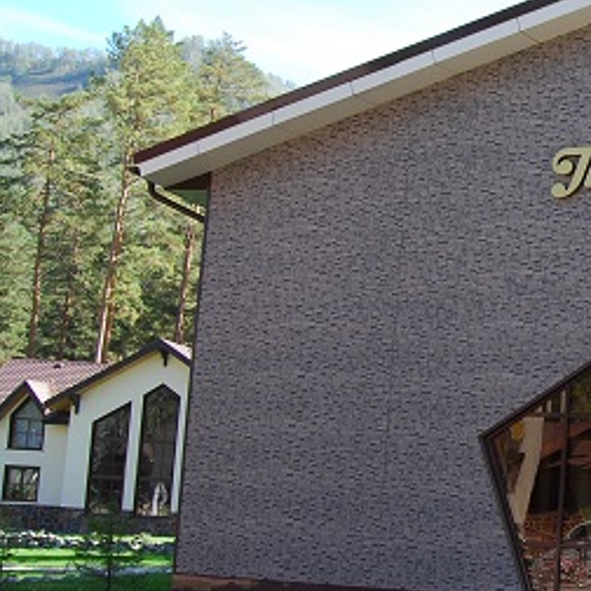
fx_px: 1410
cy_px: 261
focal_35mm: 73
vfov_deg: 23.7
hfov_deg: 21.0
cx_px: 818
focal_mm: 18
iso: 200
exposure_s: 1/80
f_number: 8
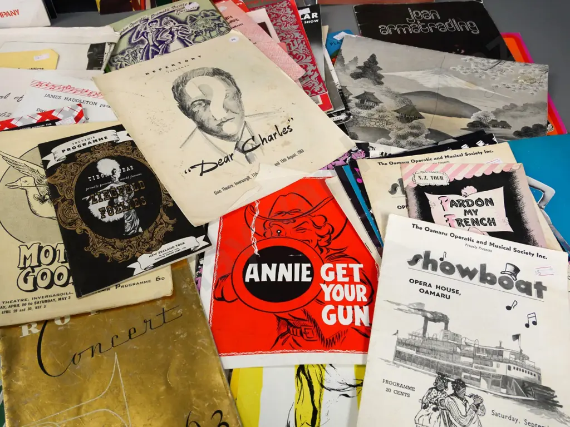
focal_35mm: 34
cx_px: 285
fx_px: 560
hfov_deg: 54.0
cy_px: 214
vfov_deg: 41.8
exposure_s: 1/80
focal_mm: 17
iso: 1600
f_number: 5.6
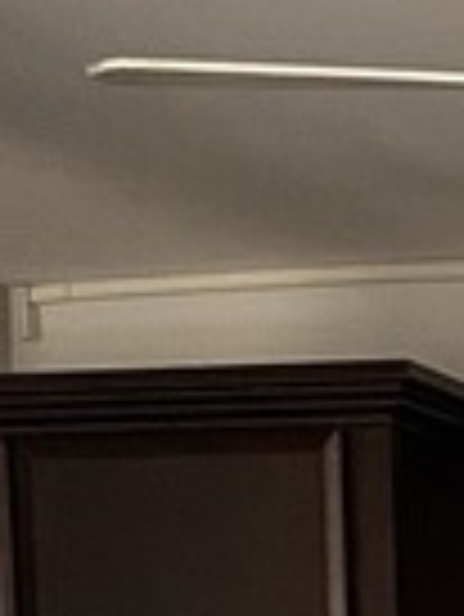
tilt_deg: -7.9
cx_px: 1284
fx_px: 3658
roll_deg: -0.6
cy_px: 1565
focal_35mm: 205
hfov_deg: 6.7
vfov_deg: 8.6
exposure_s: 1/60
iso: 160
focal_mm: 4.25
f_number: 1.8
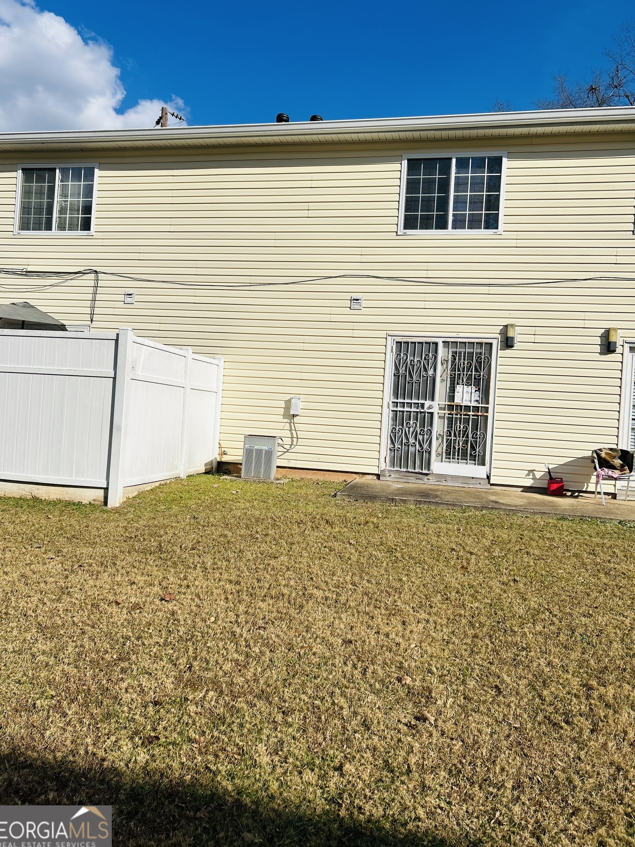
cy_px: 410
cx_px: 310
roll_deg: -3.7
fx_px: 660
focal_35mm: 27
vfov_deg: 65.3
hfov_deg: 51.3
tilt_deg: -0.9
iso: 50
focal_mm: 5.7
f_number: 1.5
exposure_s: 1/9434
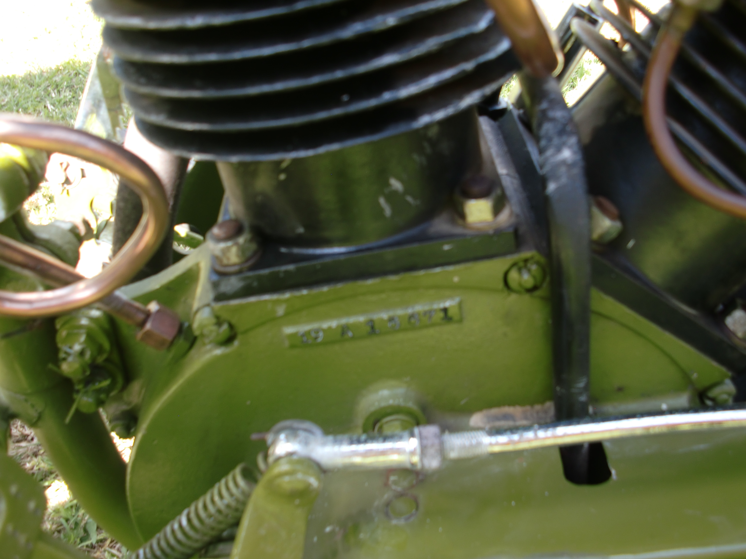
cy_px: 280
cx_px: 373
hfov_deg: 51.4
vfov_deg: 39.7
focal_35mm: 36
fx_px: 776
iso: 64
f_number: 2.8
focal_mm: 6.3
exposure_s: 1/60
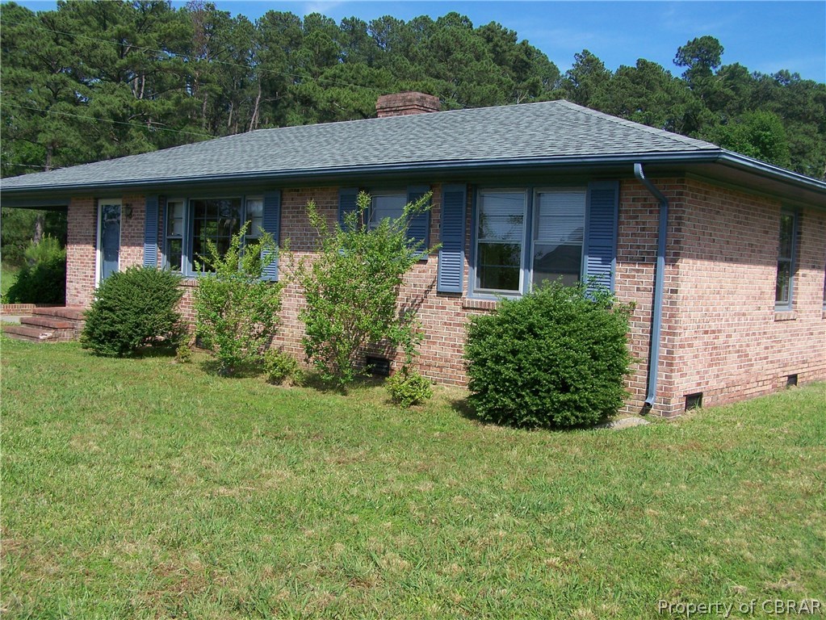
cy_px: 310
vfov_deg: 37.7
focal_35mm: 38
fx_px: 907
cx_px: 413
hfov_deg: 49.0
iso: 80
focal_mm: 6.3
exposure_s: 1/500
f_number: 5.6
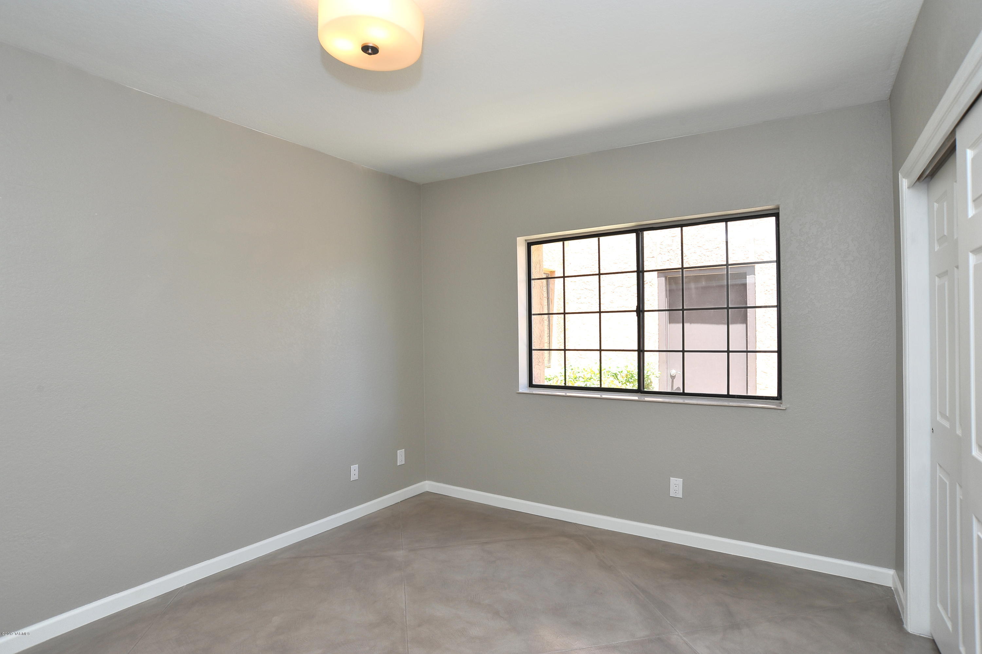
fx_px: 491
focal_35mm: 18
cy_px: 327
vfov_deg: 67.3
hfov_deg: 90.0
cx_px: 491
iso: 320
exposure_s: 1/80
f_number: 8
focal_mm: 18
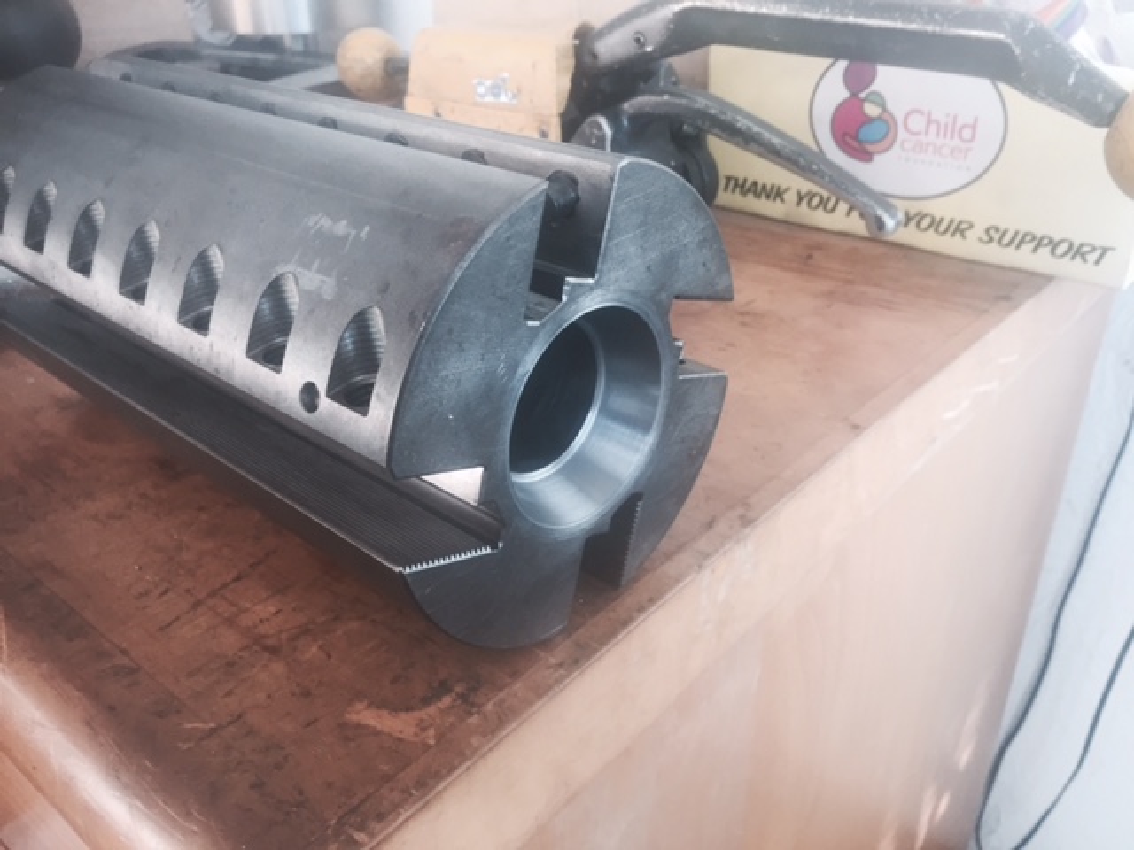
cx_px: 567
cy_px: 425
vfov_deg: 48.2
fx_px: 950
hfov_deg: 61.7
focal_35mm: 29
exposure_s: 1/30
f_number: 2.2
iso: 40
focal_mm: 4.15
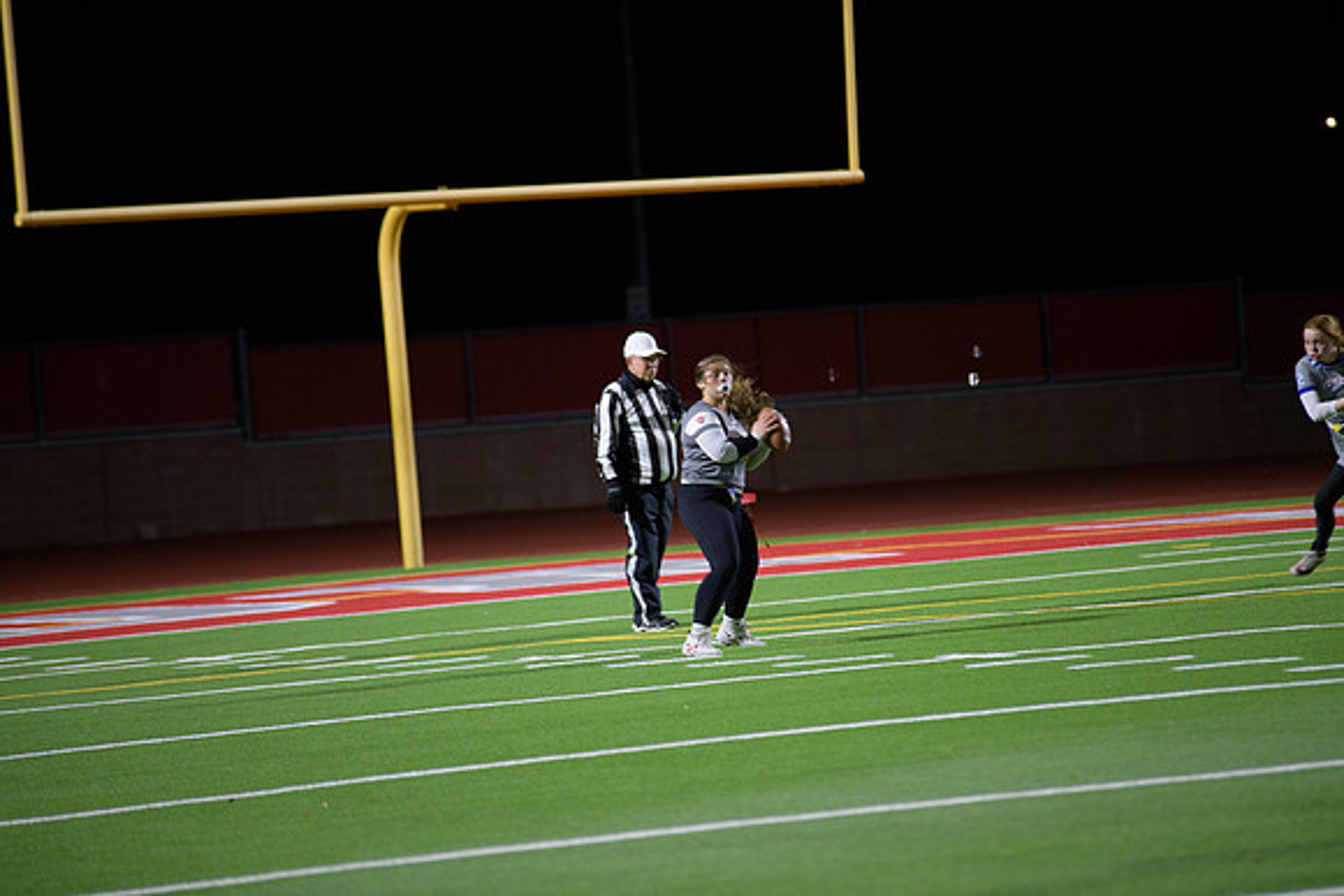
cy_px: 448
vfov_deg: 6.9
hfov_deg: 10.3
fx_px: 7468
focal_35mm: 200
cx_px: 672
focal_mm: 200
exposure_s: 1/200
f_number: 2.8
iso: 1250
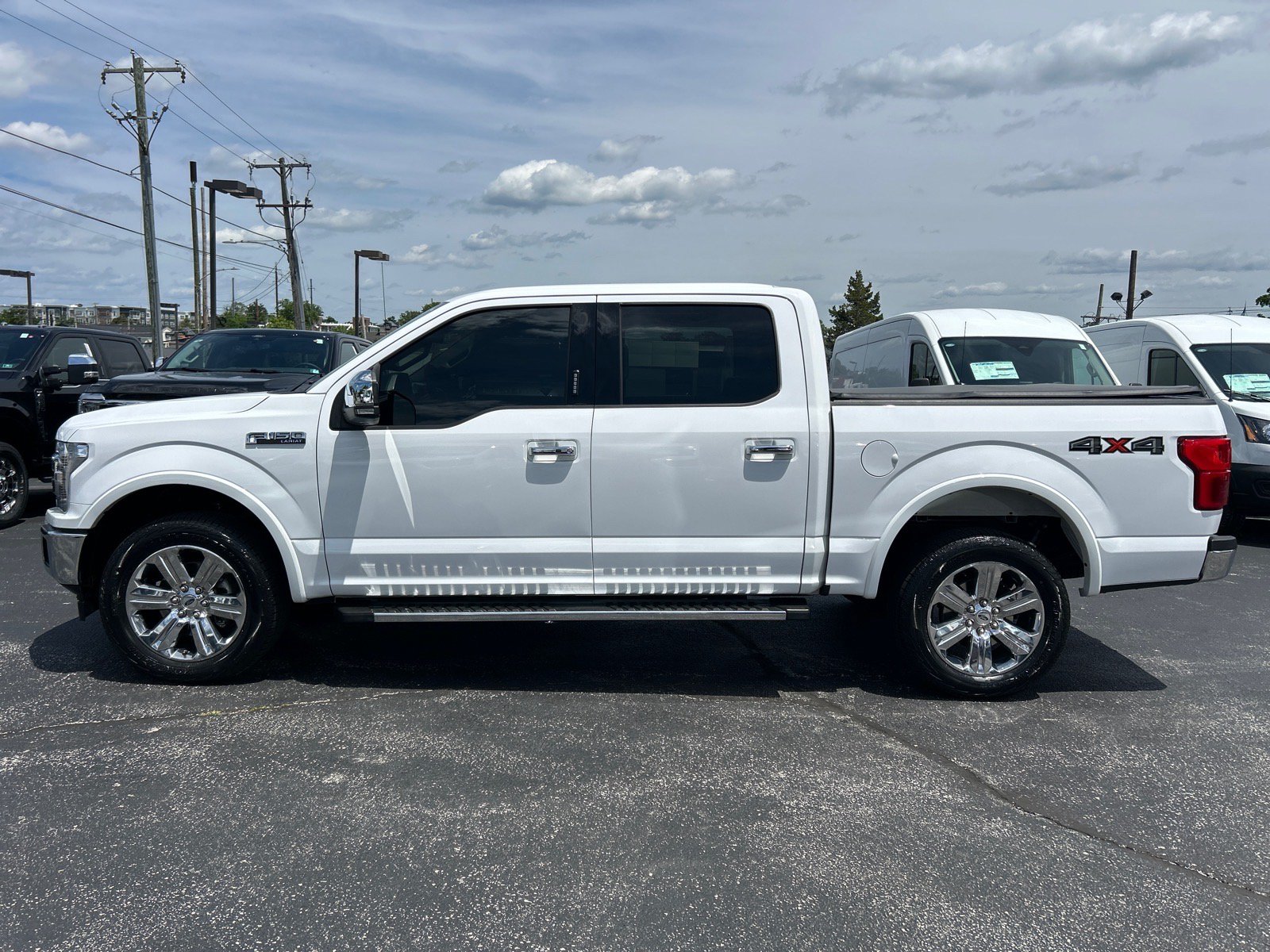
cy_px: 476
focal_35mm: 26
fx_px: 954
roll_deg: -1.3
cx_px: 635
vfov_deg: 53.1
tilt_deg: -6.8
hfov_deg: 67.3
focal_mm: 5.7
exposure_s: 1/8696
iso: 50
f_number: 1.5
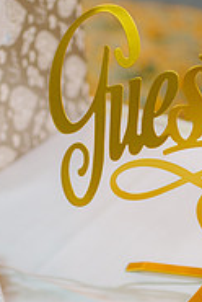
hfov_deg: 16.0
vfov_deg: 23.0
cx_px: 168
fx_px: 713
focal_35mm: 85
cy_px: 294
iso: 640
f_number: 2
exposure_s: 1/100
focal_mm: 35
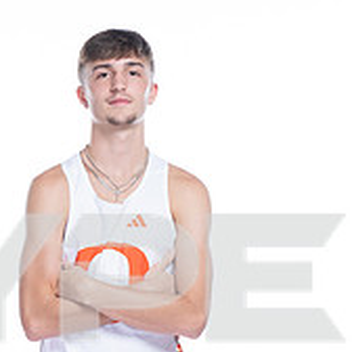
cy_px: 427
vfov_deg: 11.1
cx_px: 40
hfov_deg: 11.2
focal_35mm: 155
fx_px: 1783
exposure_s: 1/250
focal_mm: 68
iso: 400
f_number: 5.6
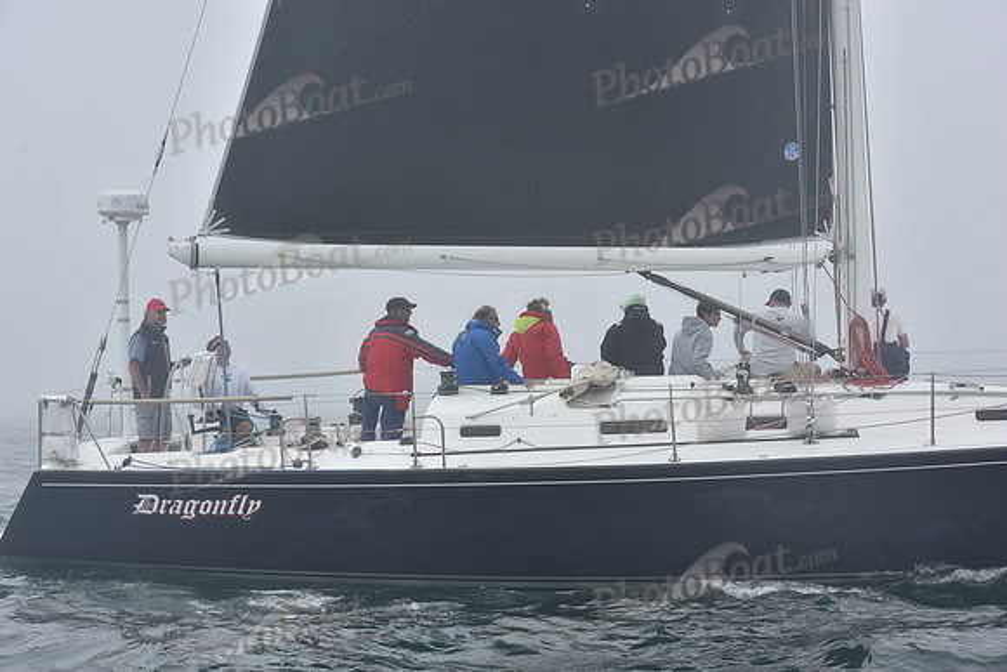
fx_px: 1958
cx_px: 504
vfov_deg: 19.5
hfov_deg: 28.8
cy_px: 336
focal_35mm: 70
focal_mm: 70
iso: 250
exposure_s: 1/800
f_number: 9
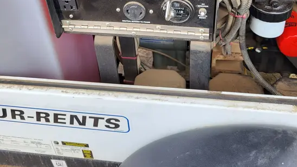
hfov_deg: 52.8
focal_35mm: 38
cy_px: -23
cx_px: 149
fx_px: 299
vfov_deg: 28.0
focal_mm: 5.4
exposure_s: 1/219
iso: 40
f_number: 1.8
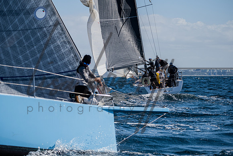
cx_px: 113
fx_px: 925
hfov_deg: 14.4
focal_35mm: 143
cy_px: 78
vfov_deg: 9.6
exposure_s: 1/6400
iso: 400
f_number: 4.8
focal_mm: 135
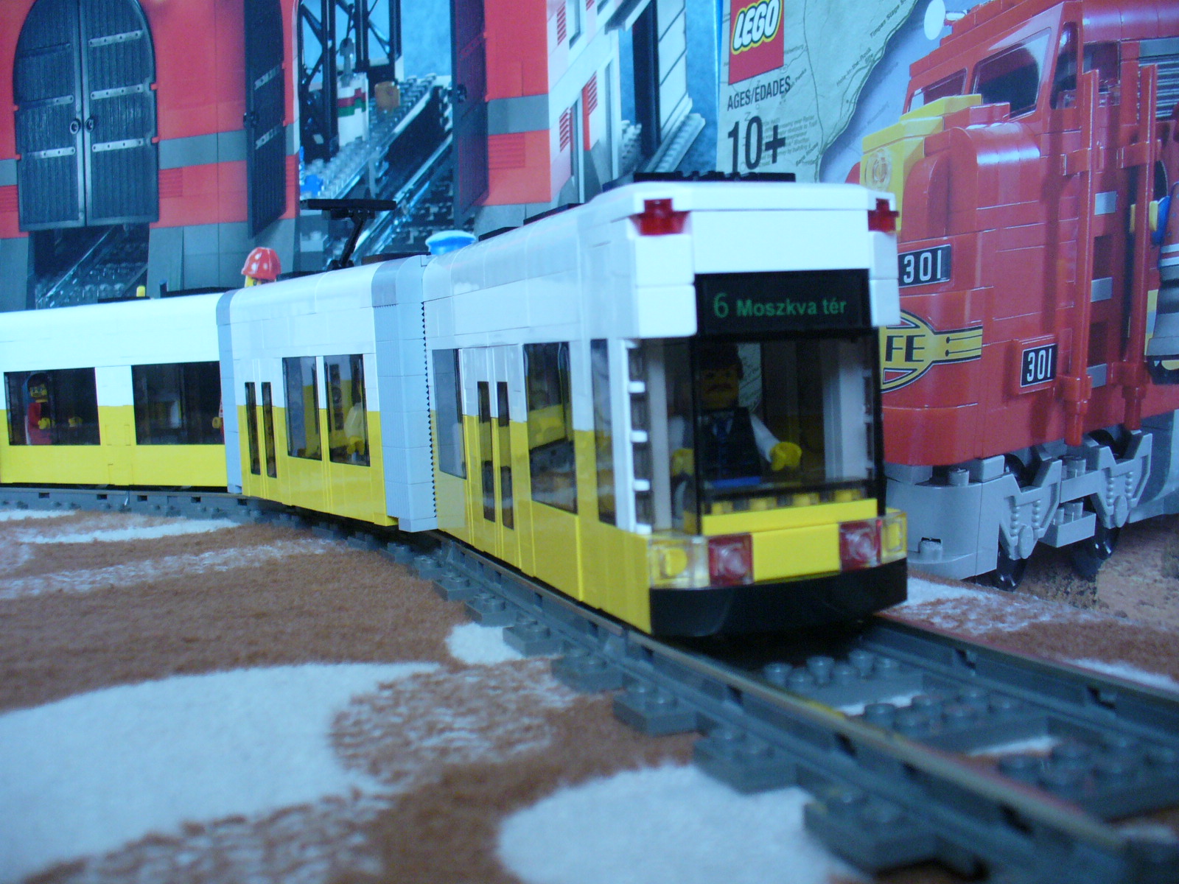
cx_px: 590
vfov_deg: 38.7
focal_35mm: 37
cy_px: 442
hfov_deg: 50.1
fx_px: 1260
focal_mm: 6.1
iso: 200
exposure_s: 1/15
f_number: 2.8
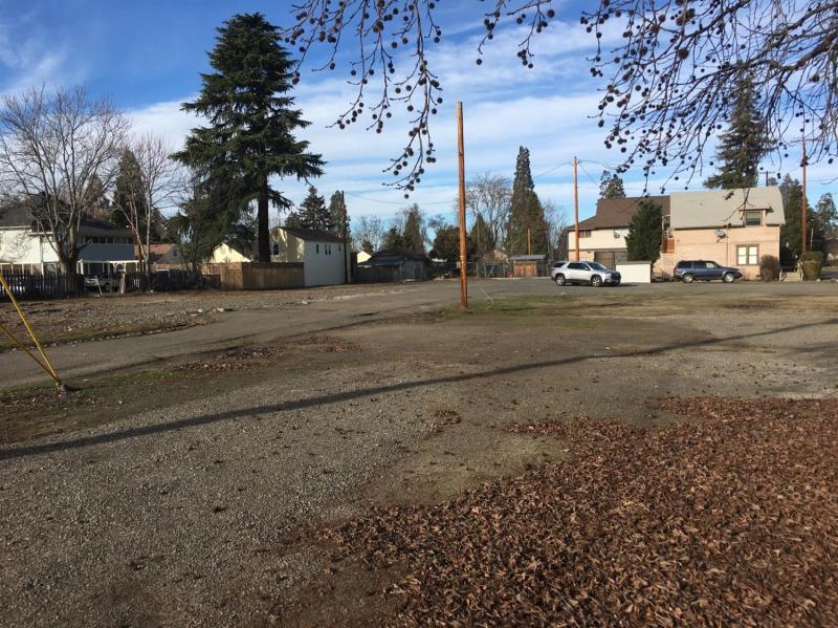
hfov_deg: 61.7
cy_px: 314
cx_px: 419
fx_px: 702
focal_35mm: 29
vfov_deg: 48.2
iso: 25
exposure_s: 1/1479
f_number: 2.2
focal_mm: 4.15
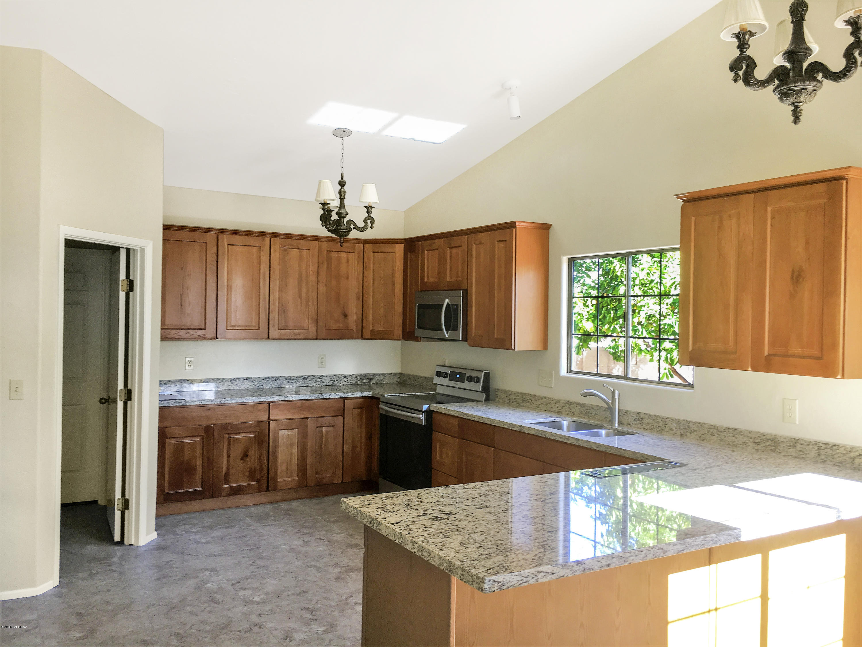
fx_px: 722
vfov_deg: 48.2
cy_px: 324
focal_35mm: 29
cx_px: 431
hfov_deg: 61.7
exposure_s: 1/40
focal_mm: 4.15
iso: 25
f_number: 2.2
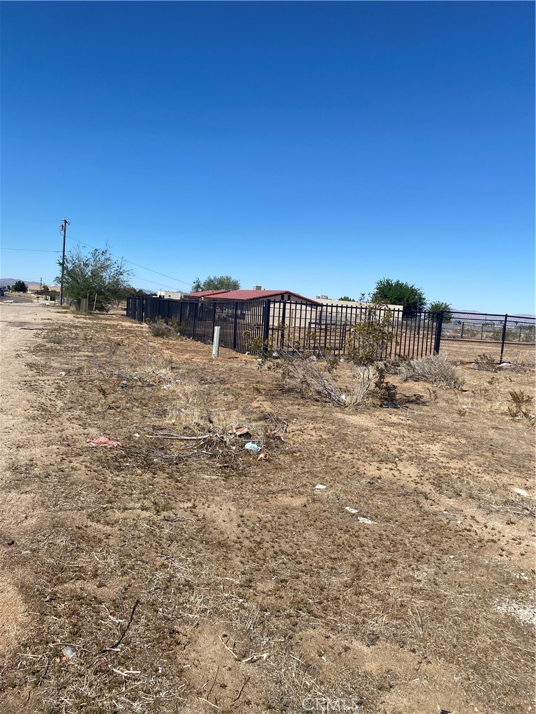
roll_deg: -4.2
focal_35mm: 26
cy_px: 357
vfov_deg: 67.3
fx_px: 537
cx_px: 268
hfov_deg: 53.1
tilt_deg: -4.1
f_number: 1.8
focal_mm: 4.25
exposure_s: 1/4274
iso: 32
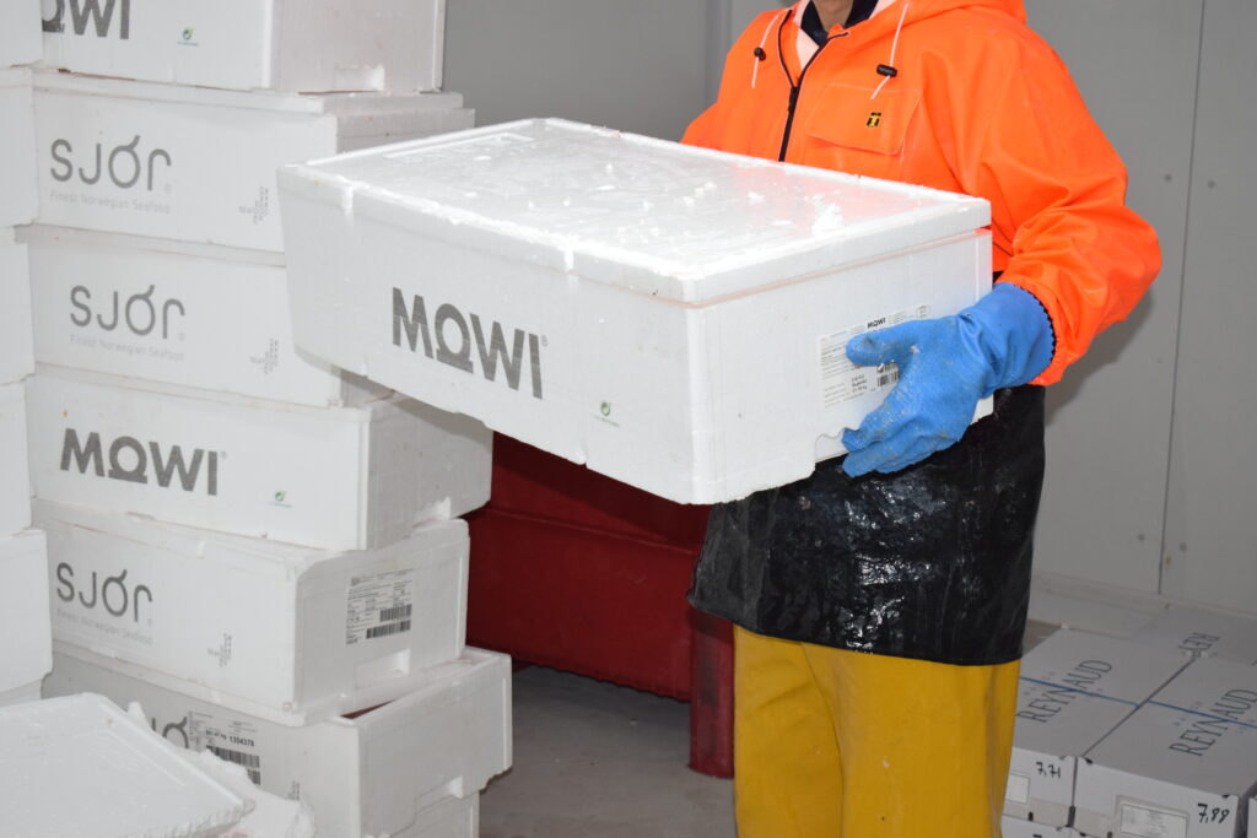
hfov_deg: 33.4
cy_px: 419
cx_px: 628
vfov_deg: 22.6
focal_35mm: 60
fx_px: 2095
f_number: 5
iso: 800
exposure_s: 1/100
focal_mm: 40
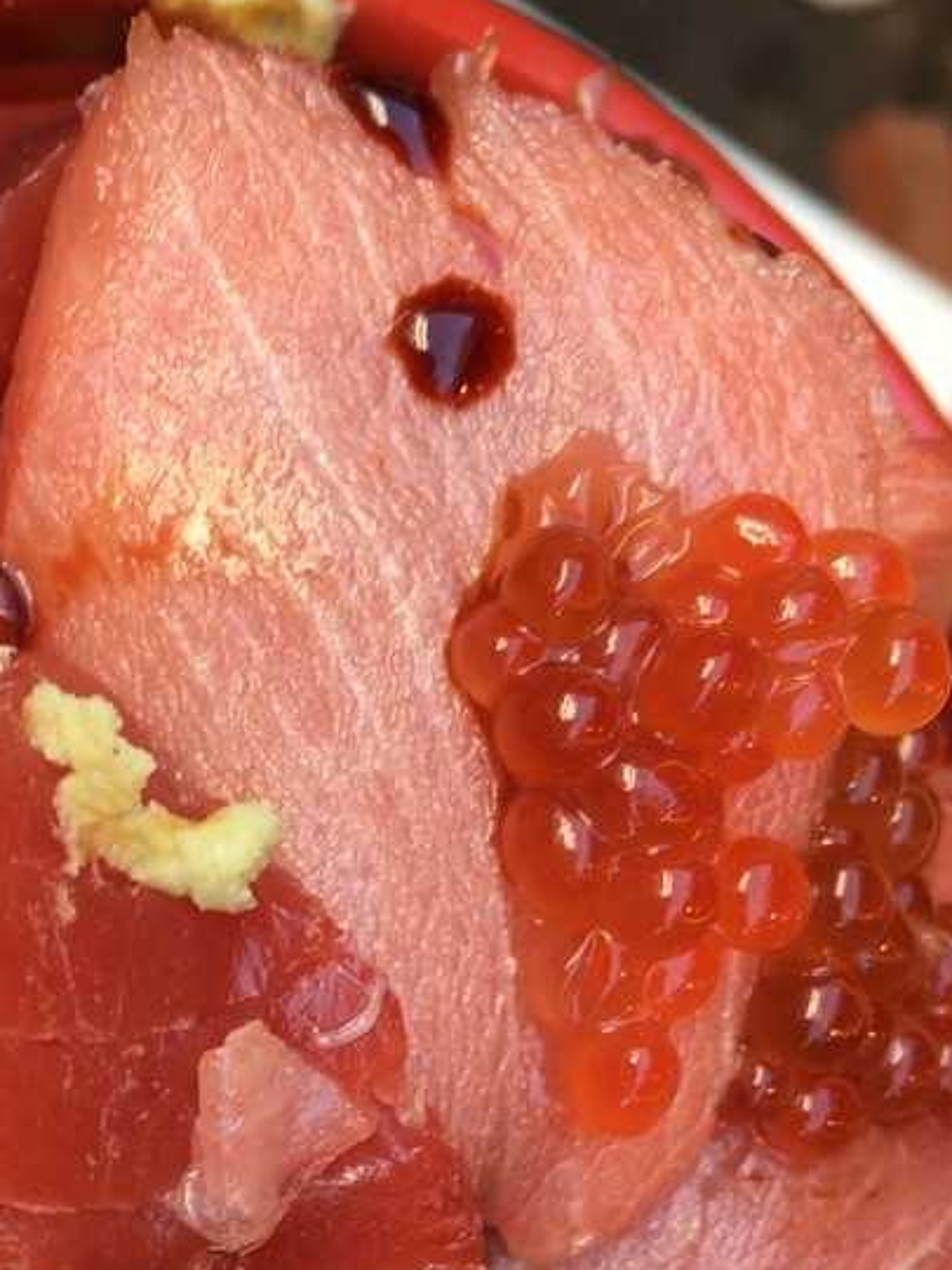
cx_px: 320
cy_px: 1032
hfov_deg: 26.4
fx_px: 2017
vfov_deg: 33.8
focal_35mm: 55
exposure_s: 1/60
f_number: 2.2
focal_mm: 4.15
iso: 32
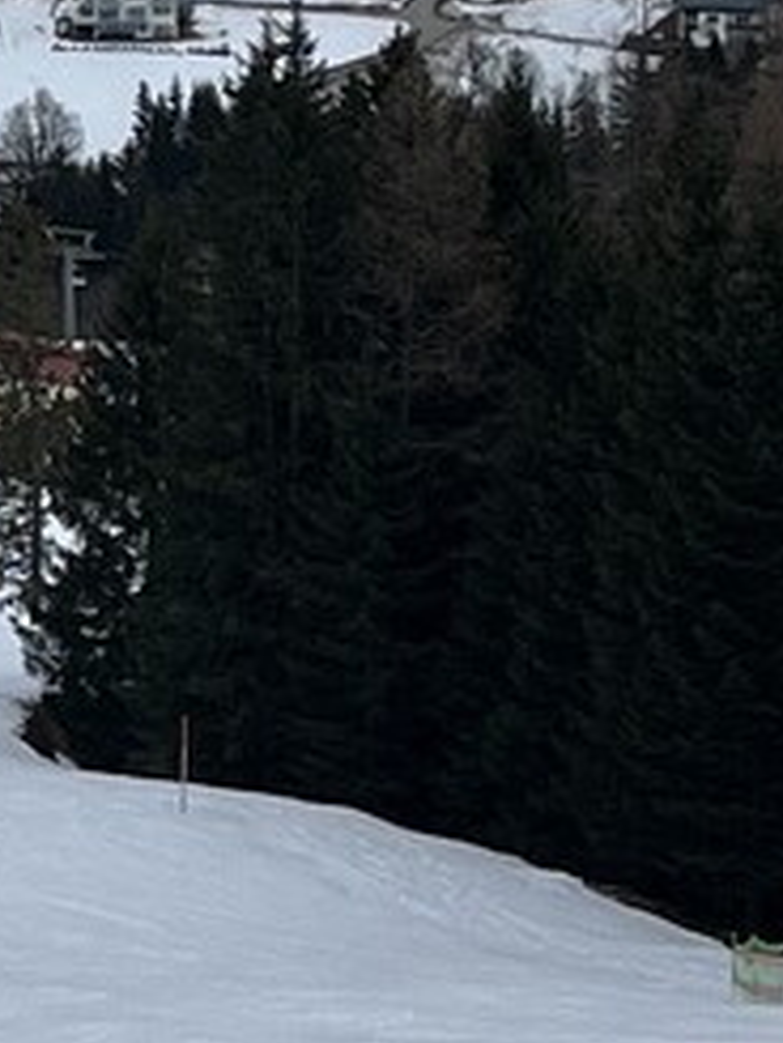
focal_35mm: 191
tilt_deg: -13.7
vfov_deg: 10.3
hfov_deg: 7.6
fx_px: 5755
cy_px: 319
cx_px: -596
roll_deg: +4.3
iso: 50
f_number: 1.6
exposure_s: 1/1140
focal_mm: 5.1
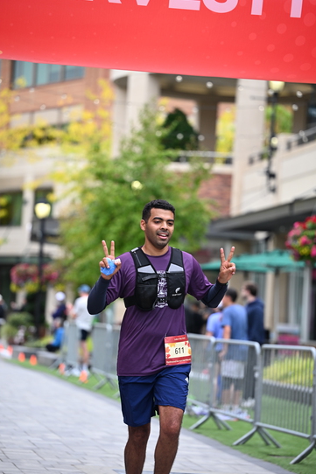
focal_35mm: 132
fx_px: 1739
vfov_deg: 15.5
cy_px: 239
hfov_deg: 10.4
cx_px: 160
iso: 640
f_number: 2.8
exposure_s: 1/2000
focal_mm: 130
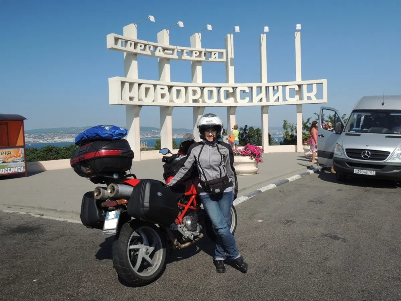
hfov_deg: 58.4
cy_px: 150
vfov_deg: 45.4
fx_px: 359
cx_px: 200
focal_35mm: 31
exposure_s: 1/1250
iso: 100
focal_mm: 5.5
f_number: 3.7
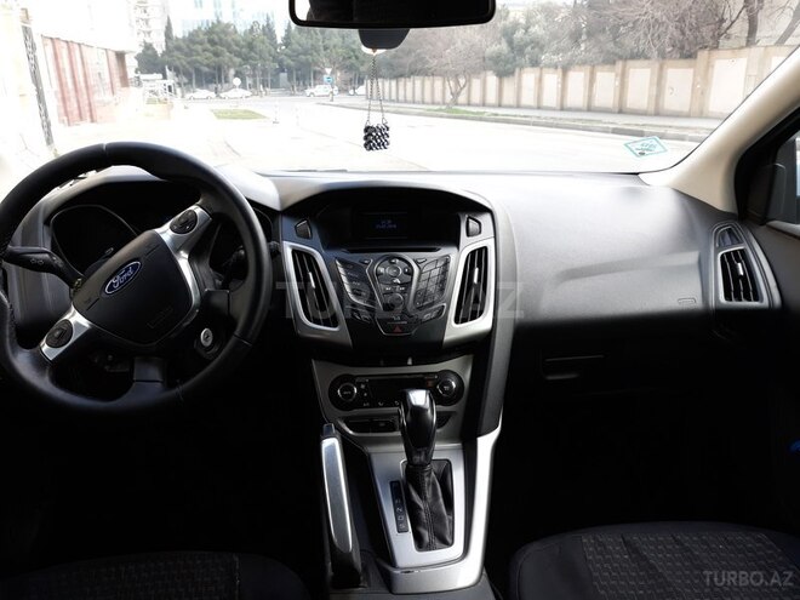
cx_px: 400
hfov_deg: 65.3
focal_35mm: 27
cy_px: 300
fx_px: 624
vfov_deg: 51.4
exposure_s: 1/118
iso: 40
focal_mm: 3.71
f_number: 1.7
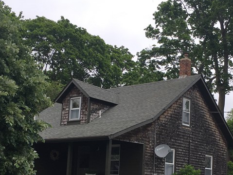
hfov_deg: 31.1
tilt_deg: +6.8
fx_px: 417
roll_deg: -3.1
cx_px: 144
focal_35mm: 62
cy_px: 144
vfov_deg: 23.2
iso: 25
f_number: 2.2
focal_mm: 4.15
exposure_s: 1/578
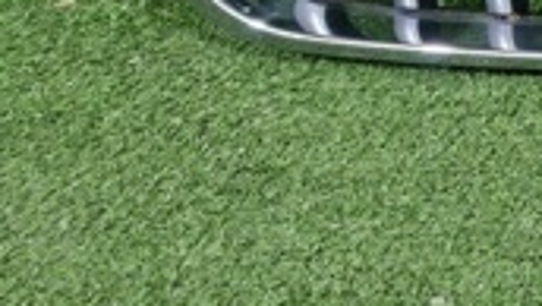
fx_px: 1337
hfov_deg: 18.1
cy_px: -274
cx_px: 977
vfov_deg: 11.9
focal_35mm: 93
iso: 800
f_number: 1.8
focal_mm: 5.4
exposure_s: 1/100
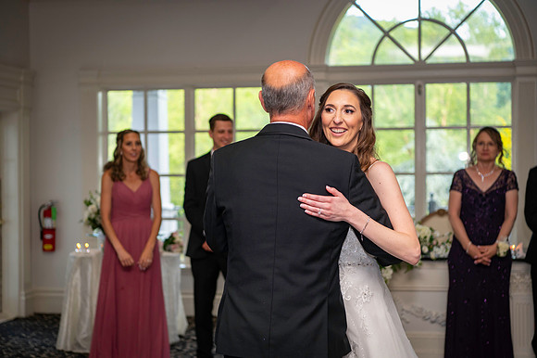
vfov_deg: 19.4
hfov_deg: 28.9
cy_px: 179
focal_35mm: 70
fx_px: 1044
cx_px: 268
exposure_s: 1/125
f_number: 3.5
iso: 800
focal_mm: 70
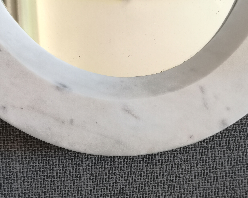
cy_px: 97
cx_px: 129
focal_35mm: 51
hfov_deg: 36.6
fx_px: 374
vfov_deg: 29.7
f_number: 1.8
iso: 160
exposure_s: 1/45
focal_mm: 5.58
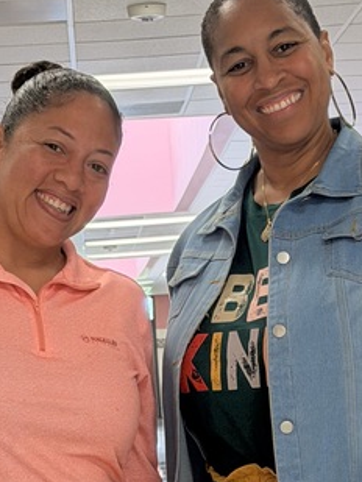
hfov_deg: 9.3
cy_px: 412
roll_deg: +3.6
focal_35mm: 159
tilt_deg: -0.9
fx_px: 2215
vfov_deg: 12.3
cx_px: 268
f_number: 1.78
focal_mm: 6.76
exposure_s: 1/216
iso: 125
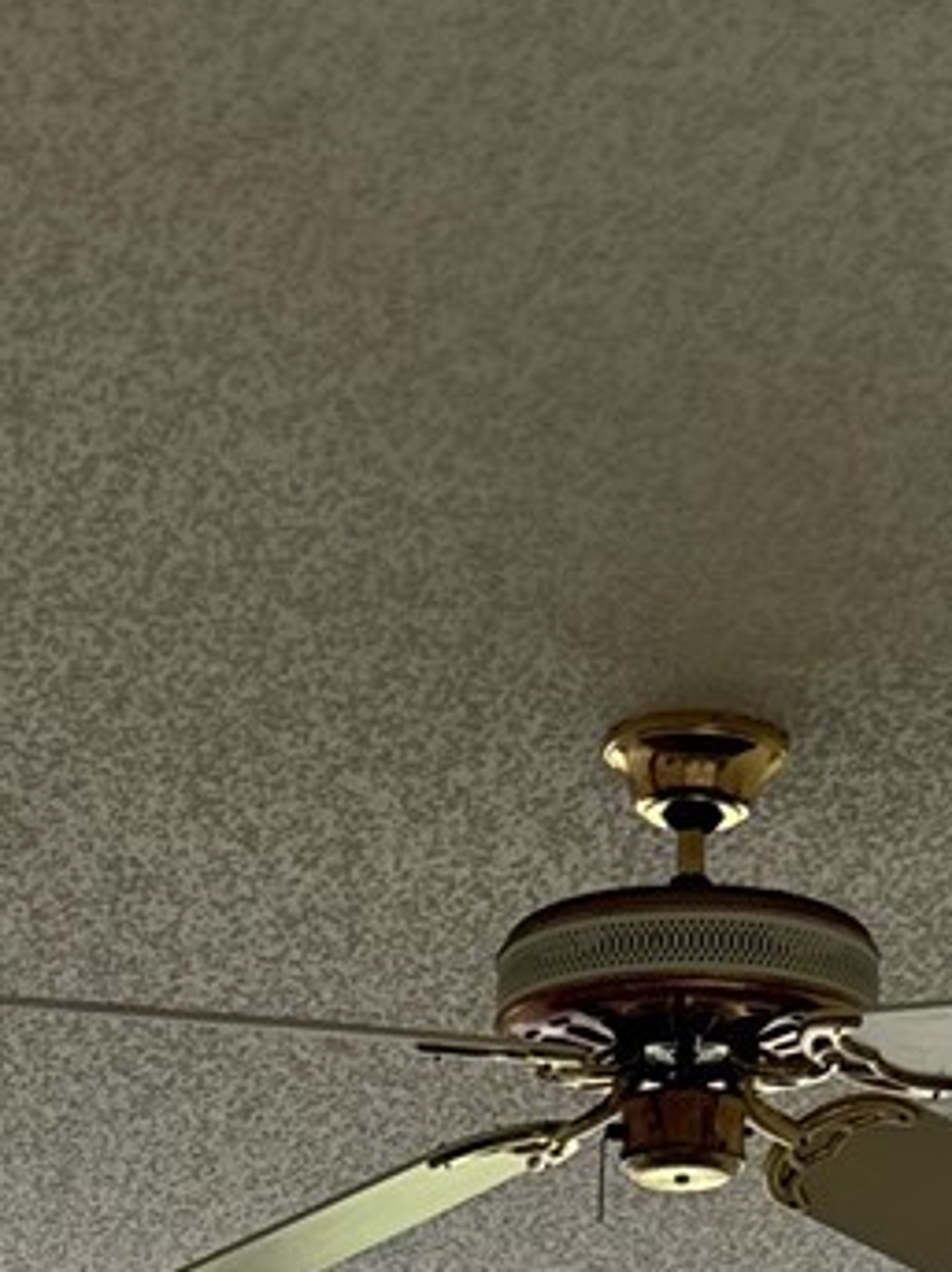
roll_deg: -1.5
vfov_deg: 14.8
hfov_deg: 13.2
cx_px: 445
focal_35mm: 112
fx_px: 4109
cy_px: 2440
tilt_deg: -3.8
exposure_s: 1/484
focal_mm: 6.76
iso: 100
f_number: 1.78
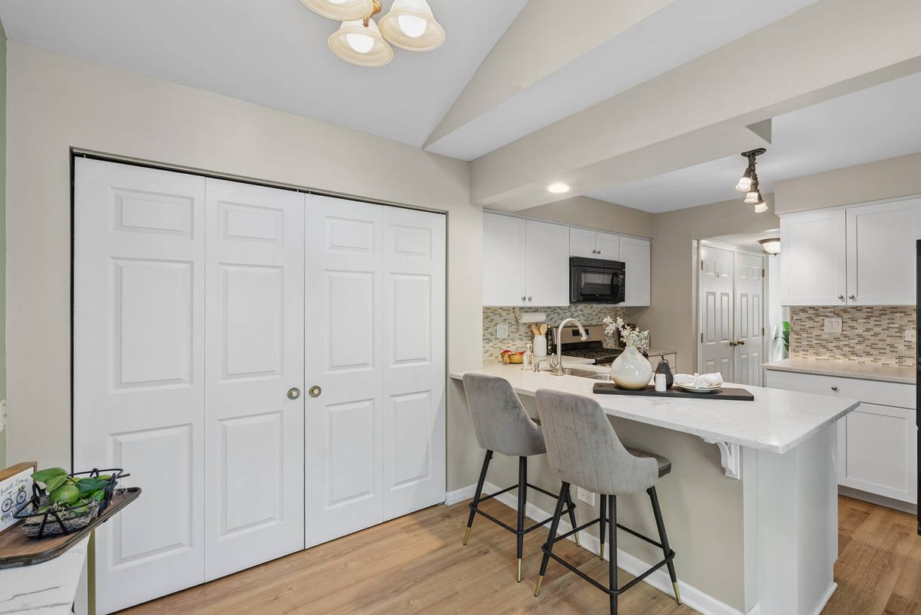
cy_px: 303
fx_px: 512
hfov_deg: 83.4
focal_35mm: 20
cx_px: 527
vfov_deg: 62.0
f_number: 8
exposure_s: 1/5
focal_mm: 15
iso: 400
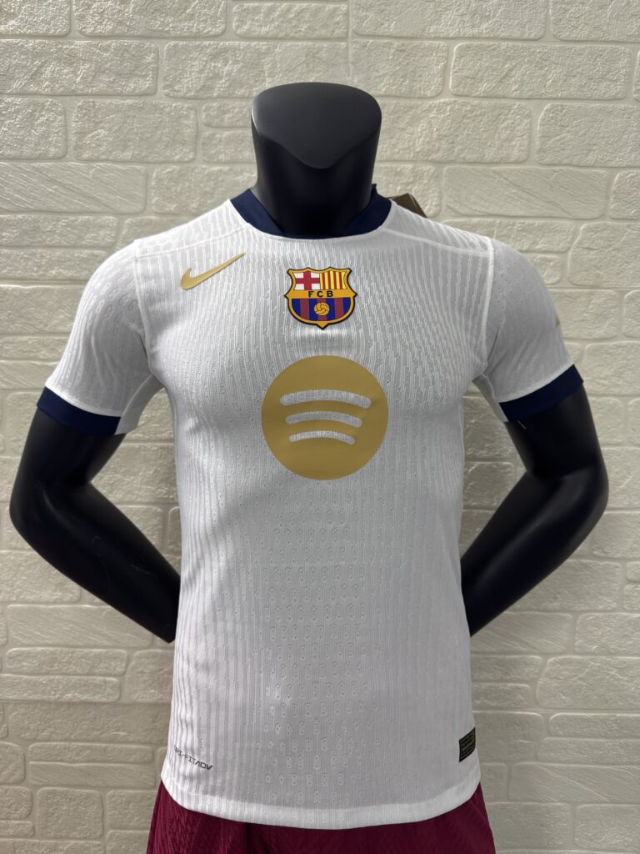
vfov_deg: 71.6
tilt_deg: -7.7
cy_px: 427
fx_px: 592
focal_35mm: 24
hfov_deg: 56.8
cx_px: 320
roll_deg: +0.6
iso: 200
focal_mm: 6.76
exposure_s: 1/63
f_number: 1.78
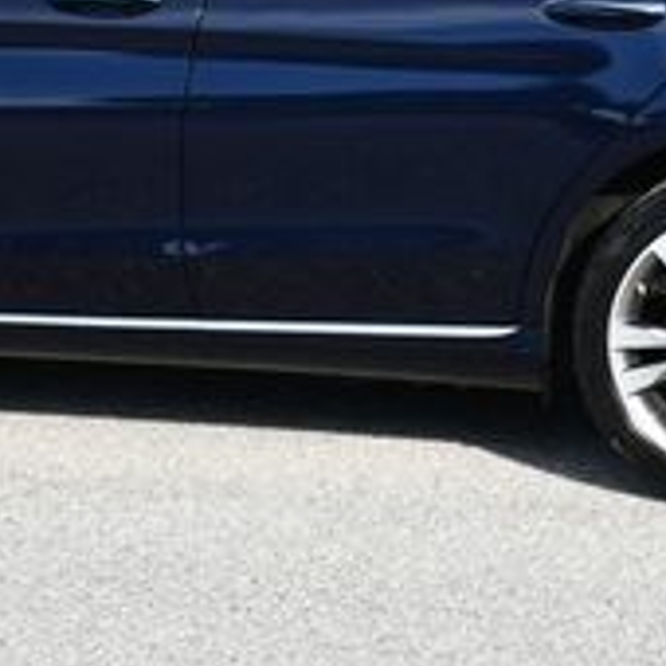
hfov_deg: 9.8
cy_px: -145
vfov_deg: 9.6
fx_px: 3896
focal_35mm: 179
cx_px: 184
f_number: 8
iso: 200
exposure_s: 1/250
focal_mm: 28
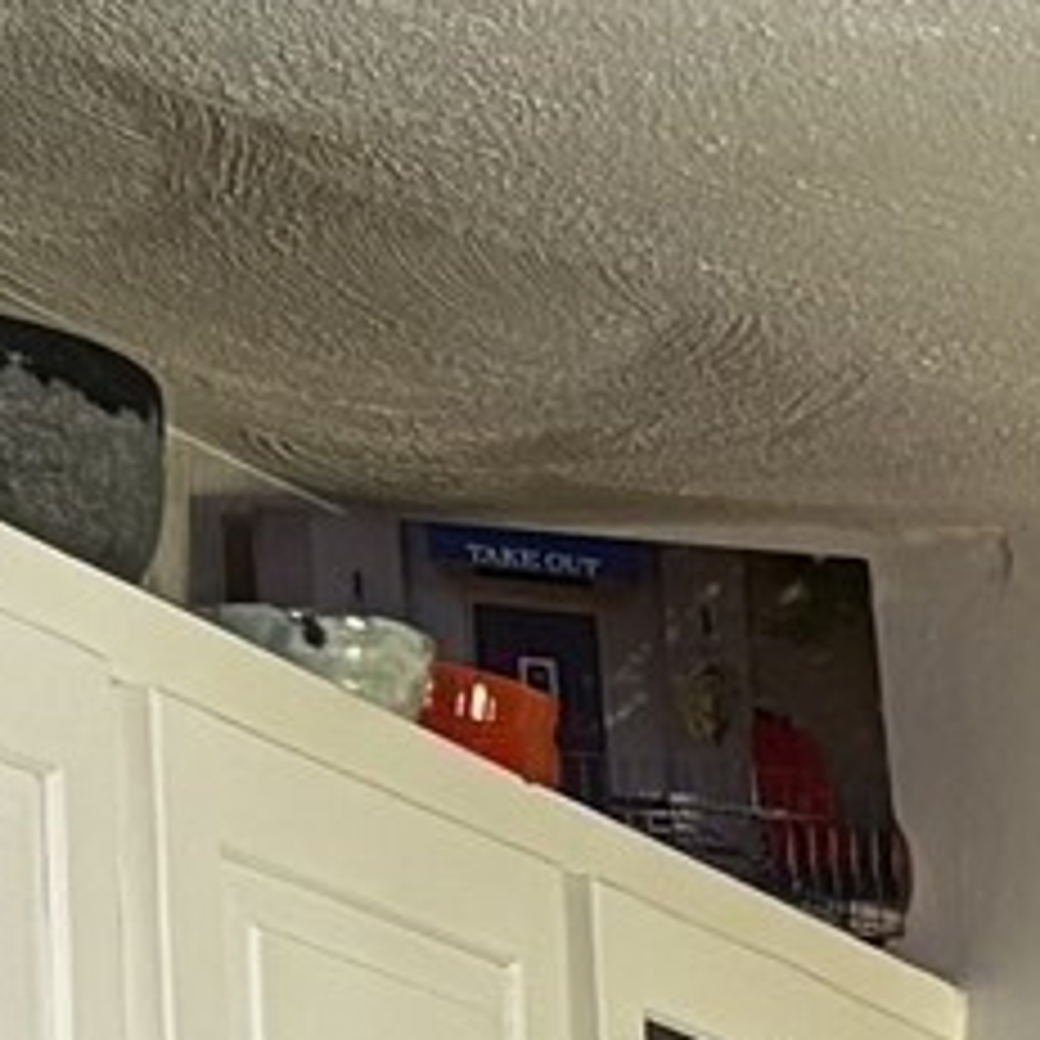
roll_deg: +0.1
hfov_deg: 8.2
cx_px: 2886
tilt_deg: -5.7
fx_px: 6390
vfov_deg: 8.3
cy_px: 2800
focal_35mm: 188
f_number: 1.78
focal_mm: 6.76
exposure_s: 1/60
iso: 640
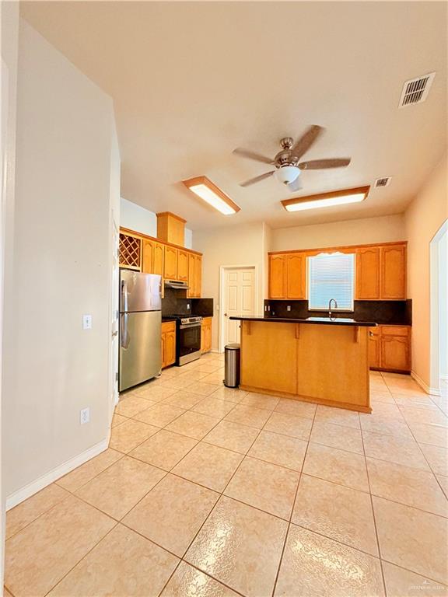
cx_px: 224
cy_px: 298
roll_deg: -0.4
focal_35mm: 14
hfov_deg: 85.7
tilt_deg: +0.4
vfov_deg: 102.1
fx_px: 242
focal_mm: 2.22
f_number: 2.2
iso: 400
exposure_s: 1/60
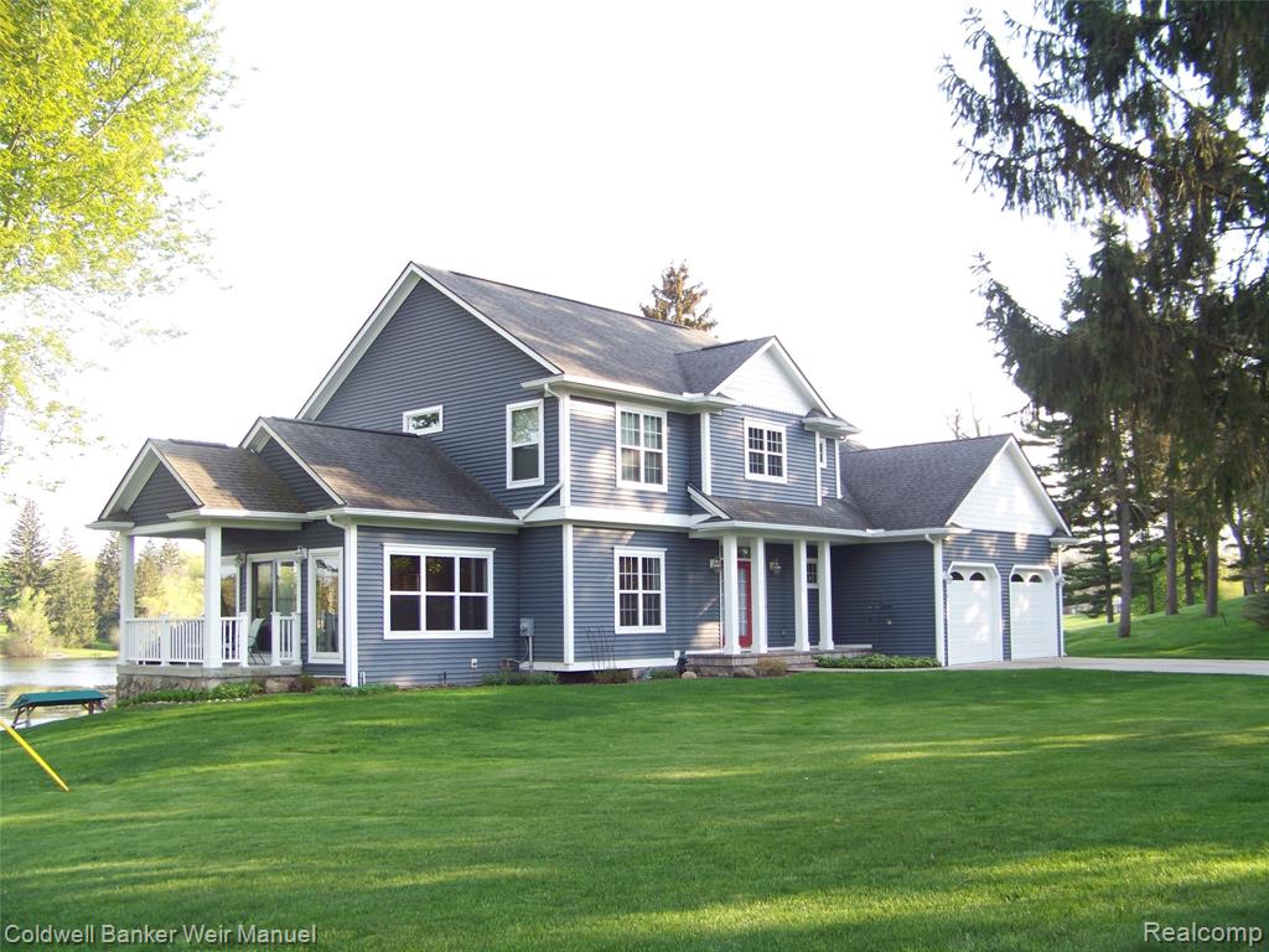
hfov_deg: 51.4
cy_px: 476
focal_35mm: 36
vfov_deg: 39.7
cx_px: 634
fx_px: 1320
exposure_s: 1/125
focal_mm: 5.85
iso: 69
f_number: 2.8
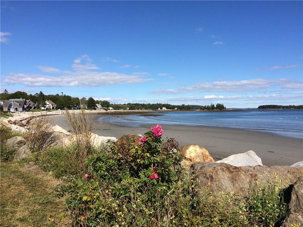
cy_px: 114
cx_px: 152
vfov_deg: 48.2
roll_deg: +0.3
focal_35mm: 29
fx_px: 254
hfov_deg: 61.7
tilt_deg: -1.8
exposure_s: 1/3165
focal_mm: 4.15
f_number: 2.2
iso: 32
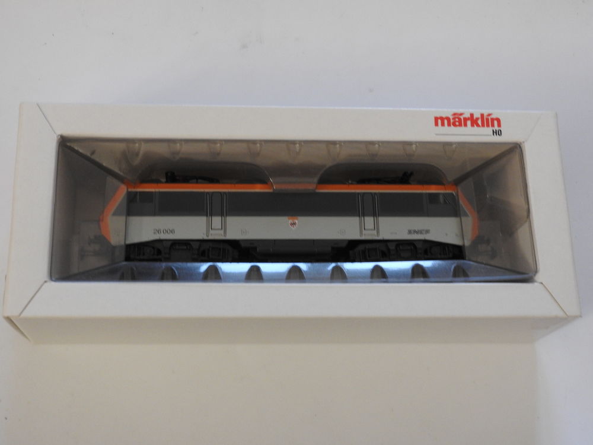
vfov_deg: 26.6
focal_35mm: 55
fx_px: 942
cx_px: 296
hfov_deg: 34.9
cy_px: 222
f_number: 4.5
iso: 400
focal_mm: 9.9
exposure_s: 1/13
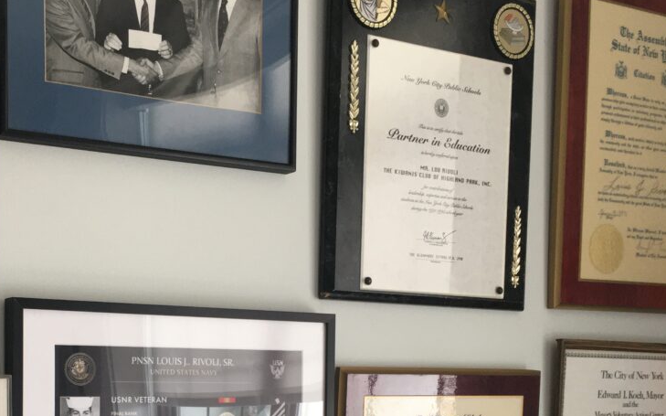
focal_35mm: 54
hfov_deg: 37.2
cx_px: 224
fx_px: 980
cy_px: 421
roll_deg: -1.5
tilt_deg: -0.4
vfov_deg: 22.9
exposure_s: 1/30
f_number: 2.2
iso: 64
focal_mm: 4.15
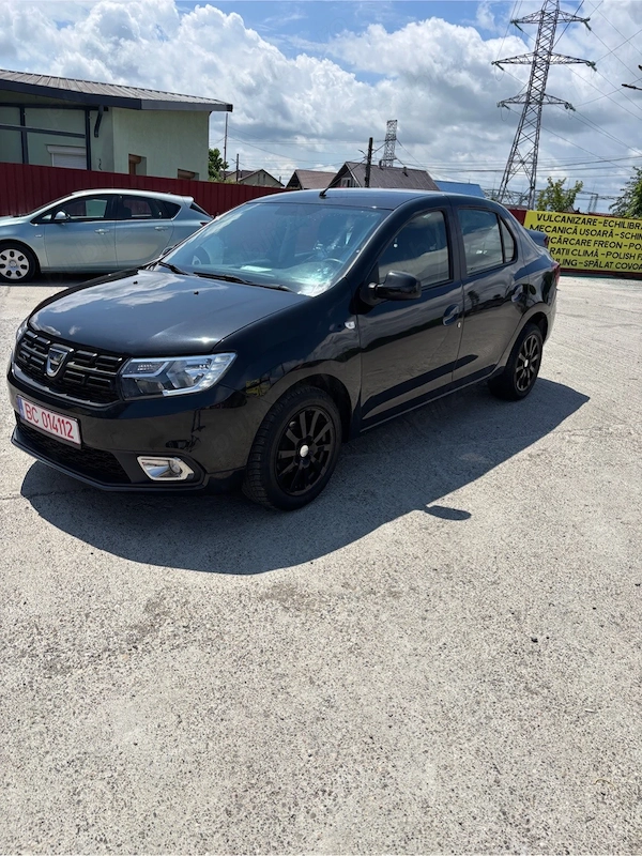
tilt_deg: -19.7
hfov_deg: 53.1
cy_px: 428
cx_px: 321
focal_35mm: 26
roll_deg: -4.9
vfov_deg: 67.3
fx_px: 643
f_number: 1.6
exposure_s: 1/5076
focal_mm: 5.96
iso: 50
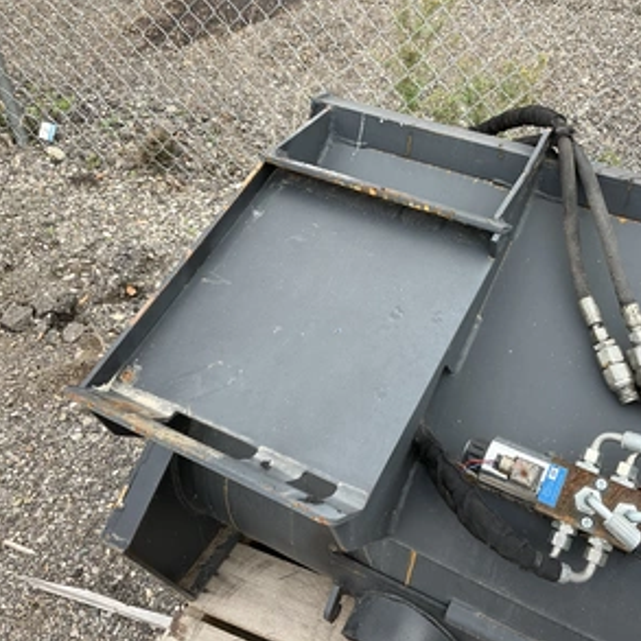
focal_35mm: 35
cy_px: 324
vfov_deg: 47.2
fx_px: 733
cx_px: 381
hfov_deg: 47.0
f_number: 1.8
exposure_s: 1/122
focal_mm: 3
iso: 16
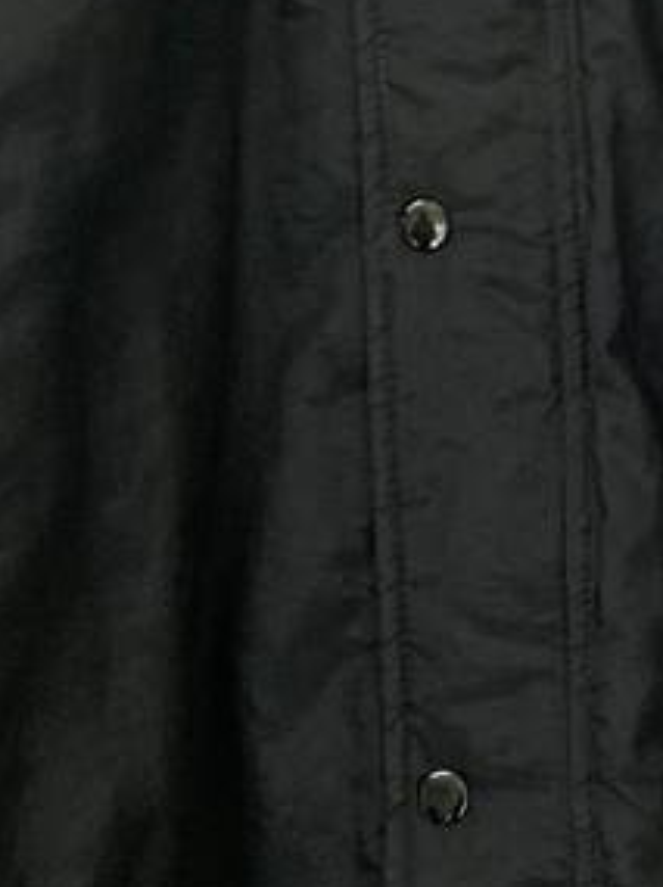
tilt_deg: -19.9
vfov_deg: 16.3
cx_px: 459
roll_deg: -1.8
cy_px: 50
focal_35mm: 119
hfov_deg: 12.4
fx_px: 3046
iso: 160
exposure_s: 1/50
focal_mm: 3.99
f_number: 1.8
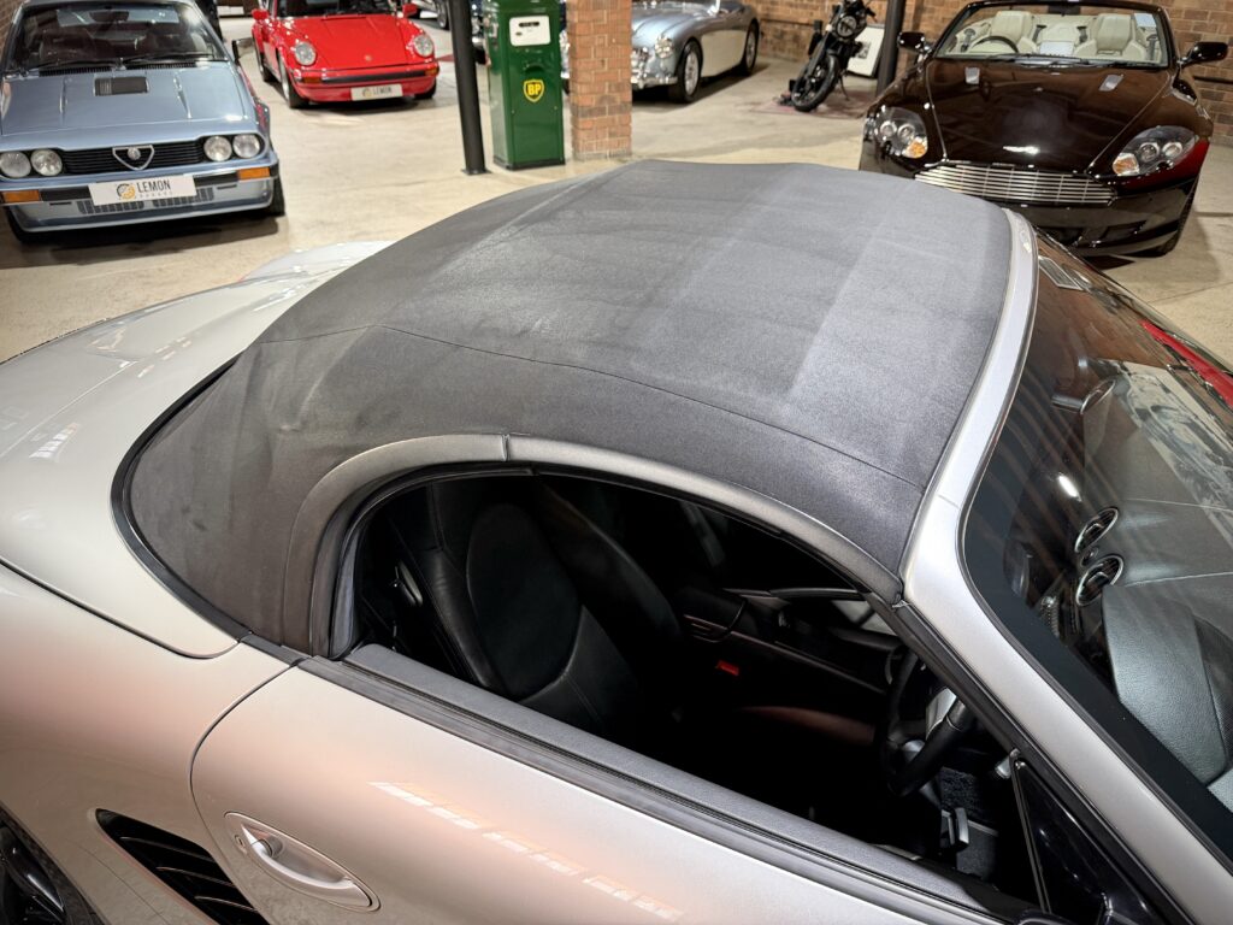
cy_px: 462
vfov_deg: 56.8
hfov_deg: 71.6
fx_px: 855
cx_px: 616
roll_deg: +0.1
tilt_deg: -31.4
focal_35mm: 24
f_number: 1.78
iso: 320
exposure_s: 1/50
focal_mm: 6.76
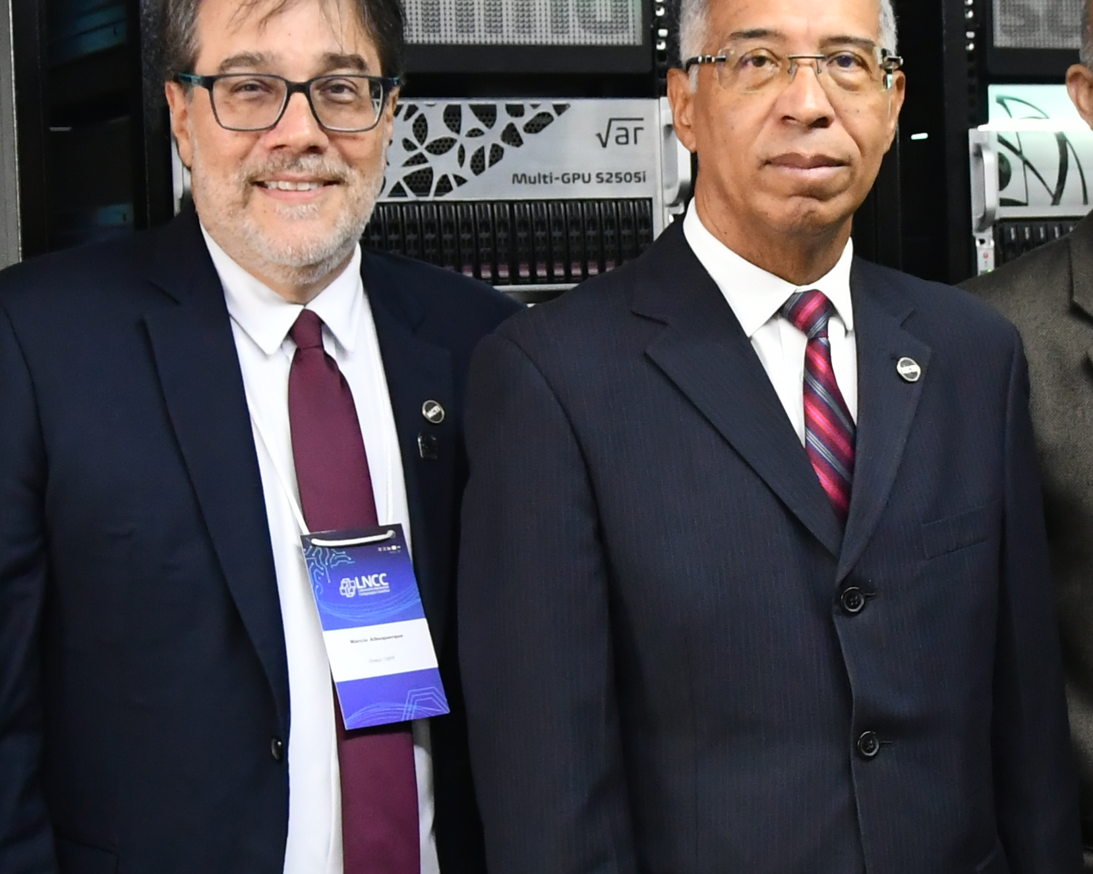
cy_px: 469
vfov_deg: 14.8
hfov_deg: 18.3
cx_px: 849
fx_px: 3364
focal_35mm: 104
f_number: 3.8
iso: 2000
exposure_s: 1/125
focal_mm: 22
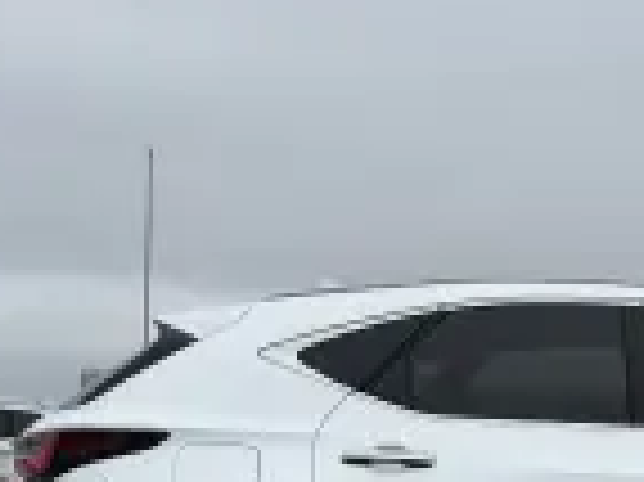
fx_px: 2249
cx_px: 743
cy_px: 518
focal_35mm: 121
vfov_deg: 12.0
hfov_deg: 15.8
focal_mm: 6.76
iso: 64
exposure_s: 1/917
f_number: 1.78
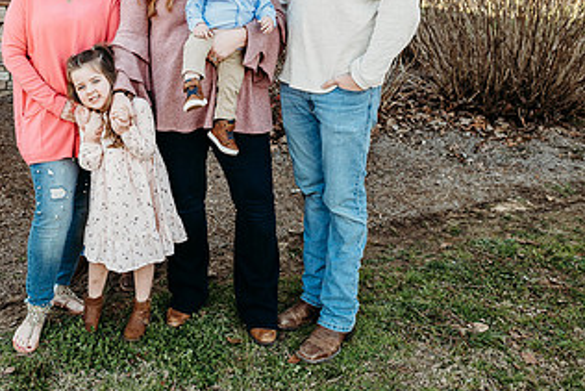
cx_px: 148
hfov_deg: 43.1
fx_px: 715
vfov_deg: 29.5
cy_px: 53
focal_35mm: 44
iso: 250
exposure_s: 1/320
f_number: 2.8
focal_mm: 24
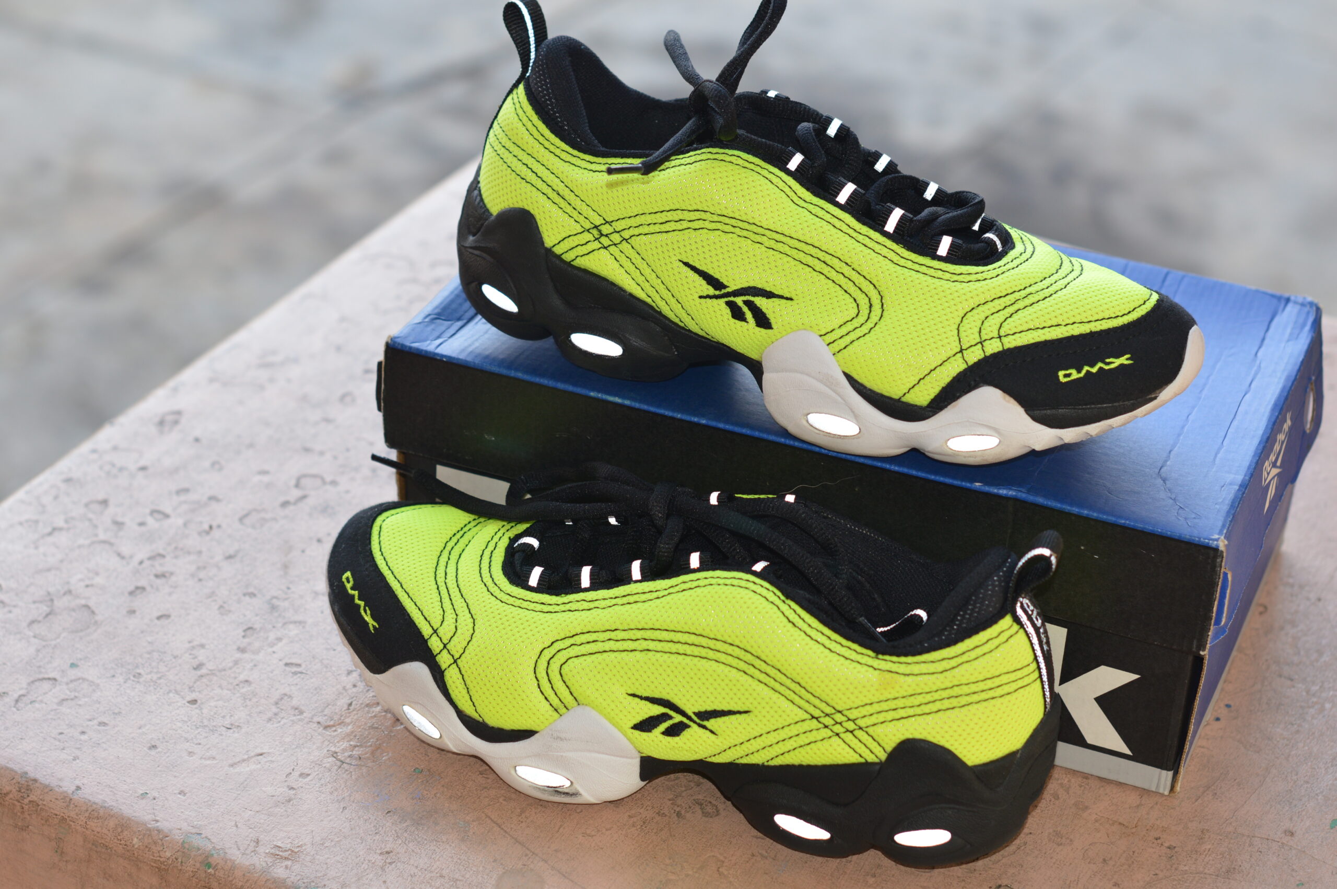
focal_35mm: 75
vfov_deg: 18.1
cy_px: 444
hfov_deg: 27.0
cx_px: 668
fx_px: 2783
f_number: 4
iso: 180
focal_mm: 50
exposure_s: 1/125
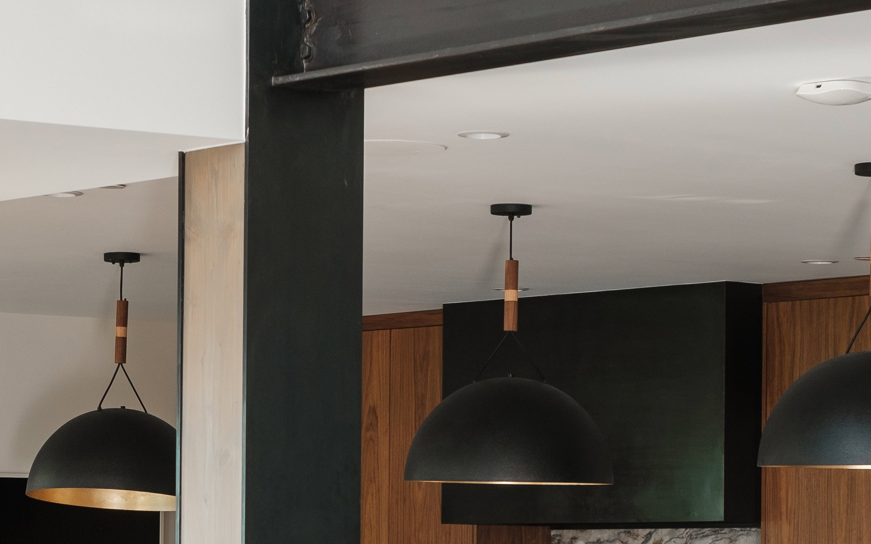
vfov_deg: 8.6
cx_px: 316
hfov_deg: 13.8
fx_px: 3584
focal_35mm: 151
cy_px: 636
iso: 400
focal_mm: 35
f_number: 4
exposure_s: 1/40
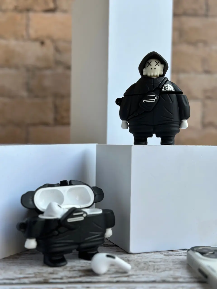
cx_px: 108
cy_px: 144
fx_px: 401
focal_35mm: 48
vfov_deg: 39.7
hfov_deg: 30.3
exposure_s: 1/880
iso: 80
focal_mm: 6.86
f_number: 1.78
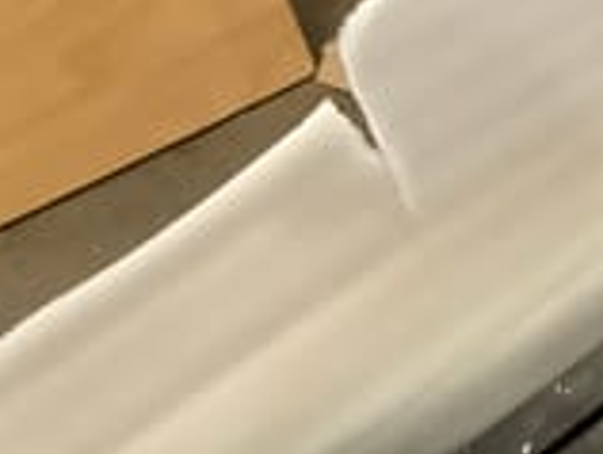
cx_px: 492
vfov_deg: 14.2
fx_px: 1710
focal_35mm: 98
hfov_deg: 19.8
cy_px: 681
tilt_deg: -53.1
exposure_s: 1/25
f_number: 2.4
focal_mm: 3.3
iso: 500
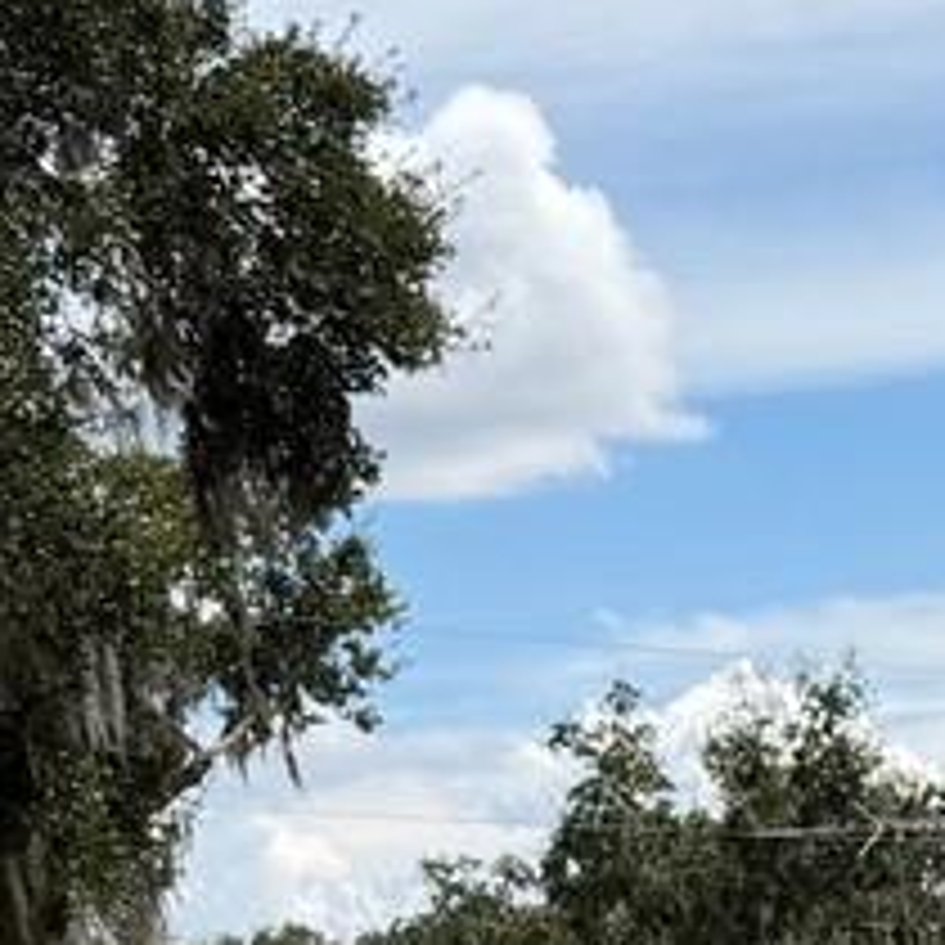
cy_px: 1652
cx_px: 1431
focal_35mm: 162
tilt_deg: -5.1
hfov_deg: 10.4
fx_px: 5004
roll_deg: +6.2
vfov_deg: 10.2
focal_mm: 6.76
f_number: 1.78
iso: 80
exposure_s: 1/5714
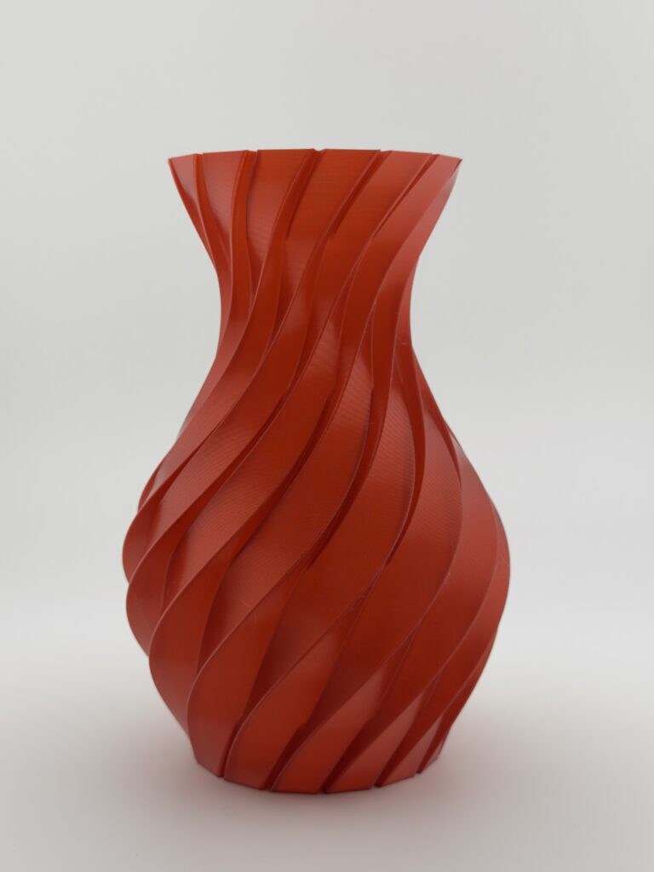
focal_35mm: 48
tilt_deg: -7.5
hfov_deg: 30.3
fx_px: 1209
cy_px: 436
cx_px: 327
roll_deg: -0.3
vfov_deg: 39.7
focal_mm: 6.76
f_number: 1.78
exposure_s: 1/2865
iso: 64
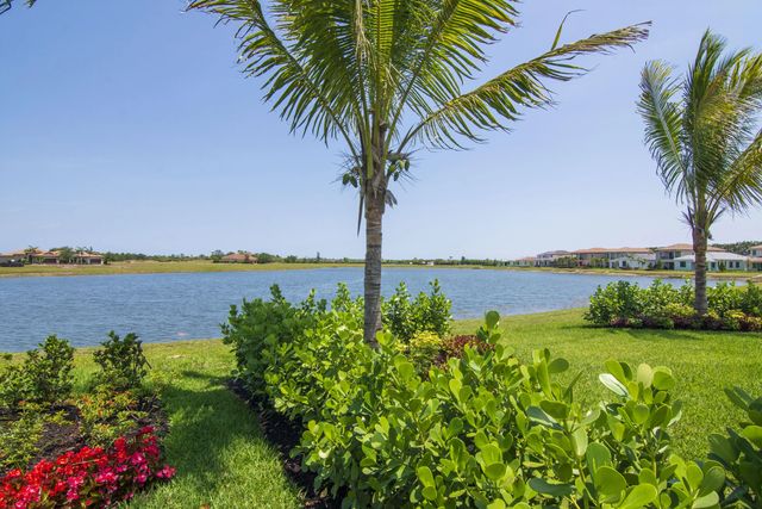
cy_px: 254
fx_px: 381
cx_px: 381
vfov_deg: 67.4
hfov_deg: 90.0
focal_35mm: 18
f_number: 11
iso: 320
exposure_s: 1/500
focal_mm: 12
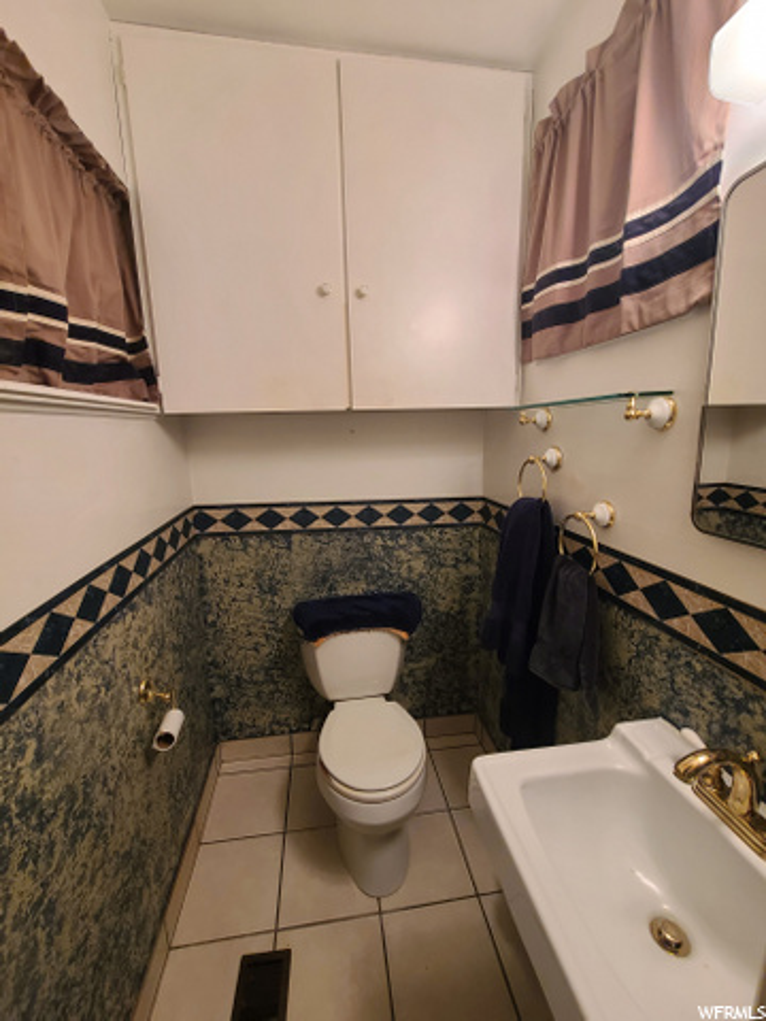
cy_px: 510
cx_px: 383
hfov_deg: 89.9
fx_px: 384
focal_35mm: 13
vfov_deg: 106.2
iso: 320
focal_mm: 2.2
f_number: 2.2
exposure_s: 1/40
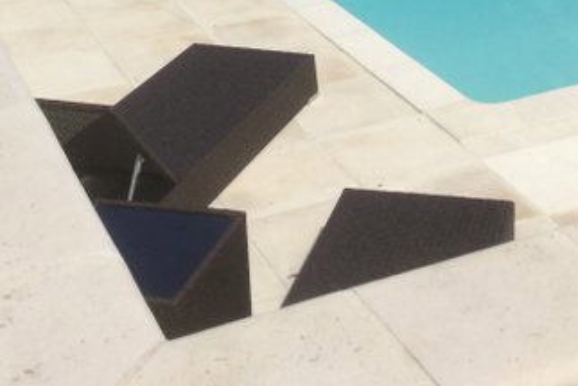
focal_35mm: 80
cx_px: 431
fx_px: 1285
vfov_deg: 16.2
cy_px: -110
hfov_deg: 25.1
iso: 25
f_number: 2.4
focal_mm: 3.3
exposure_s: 1/1812
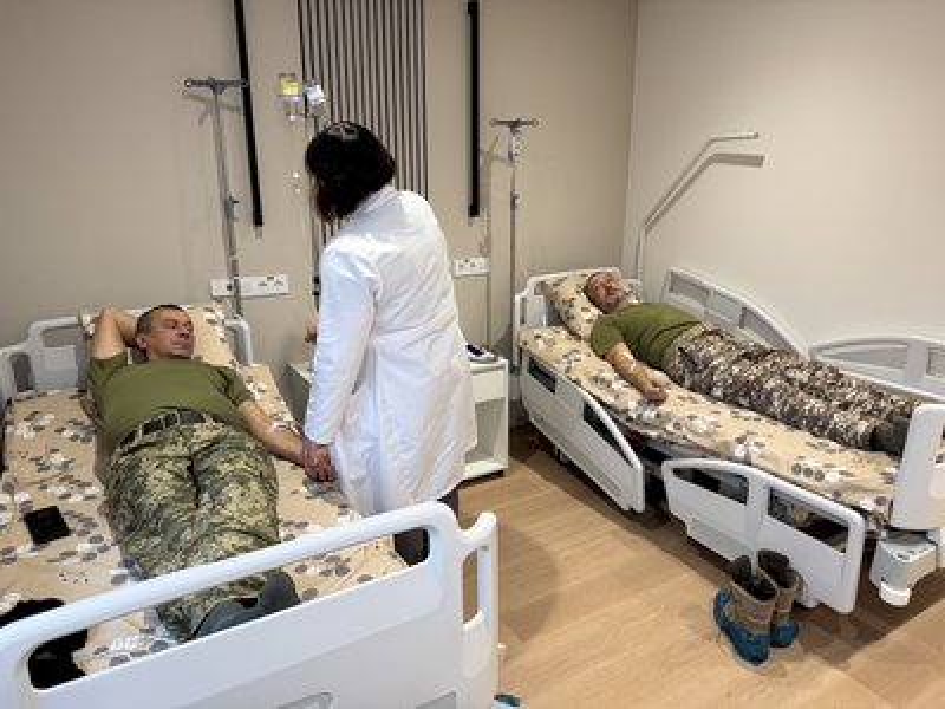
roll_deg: +0.0
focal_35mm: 24
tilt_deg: -16.2
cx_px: 472
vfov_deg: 56.8
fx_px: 655
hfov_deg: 71.6
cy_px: 354
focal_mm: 6.76
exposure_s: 1/50
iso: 200
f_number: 1.78
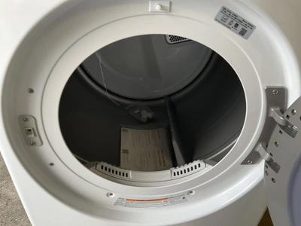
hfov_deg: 61.7
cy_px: 113
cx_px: 150
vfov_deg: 48.2
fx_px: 252
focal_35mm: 29
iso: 80
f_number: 1.8
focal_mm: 3
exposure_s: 1/60
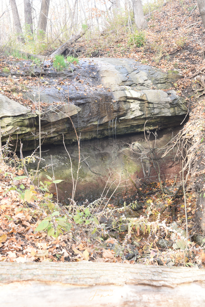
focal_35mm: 48
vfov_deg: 41.1
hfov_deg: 28.1
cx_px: 102
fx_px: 409
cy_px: 154
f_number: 11
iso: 200
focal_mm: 48
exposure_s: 1/13
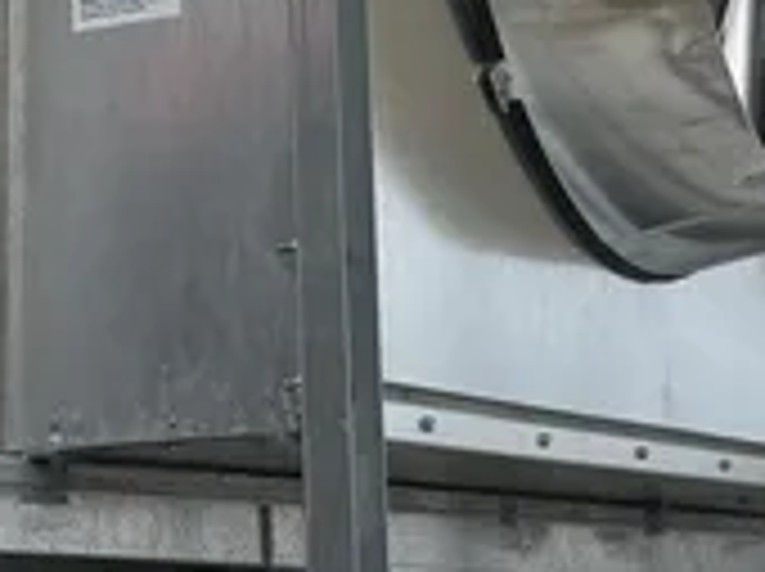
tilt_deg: +15.2
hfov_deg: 17.3
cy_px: 77
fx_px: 2494
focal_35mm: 113
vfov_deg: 13.0
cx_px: 140
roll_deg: -0.3
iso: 80
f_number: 1.78
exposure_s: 1/4673
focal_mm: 6.76
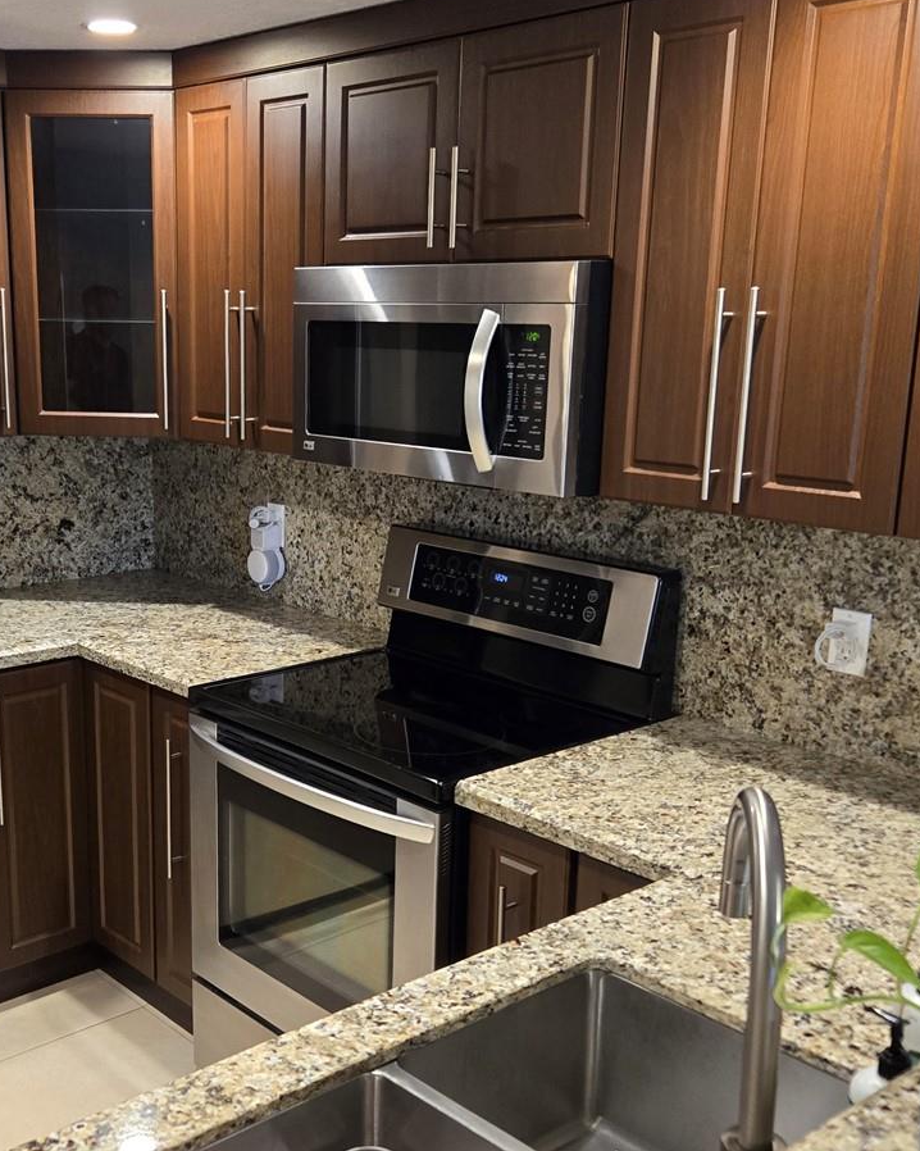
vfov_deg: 45.7
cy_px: 650
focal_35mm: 40
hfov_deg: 36.9
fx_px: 1362
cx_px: 292
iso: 500
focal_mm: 5.4
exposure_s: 1/120
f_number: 1.8
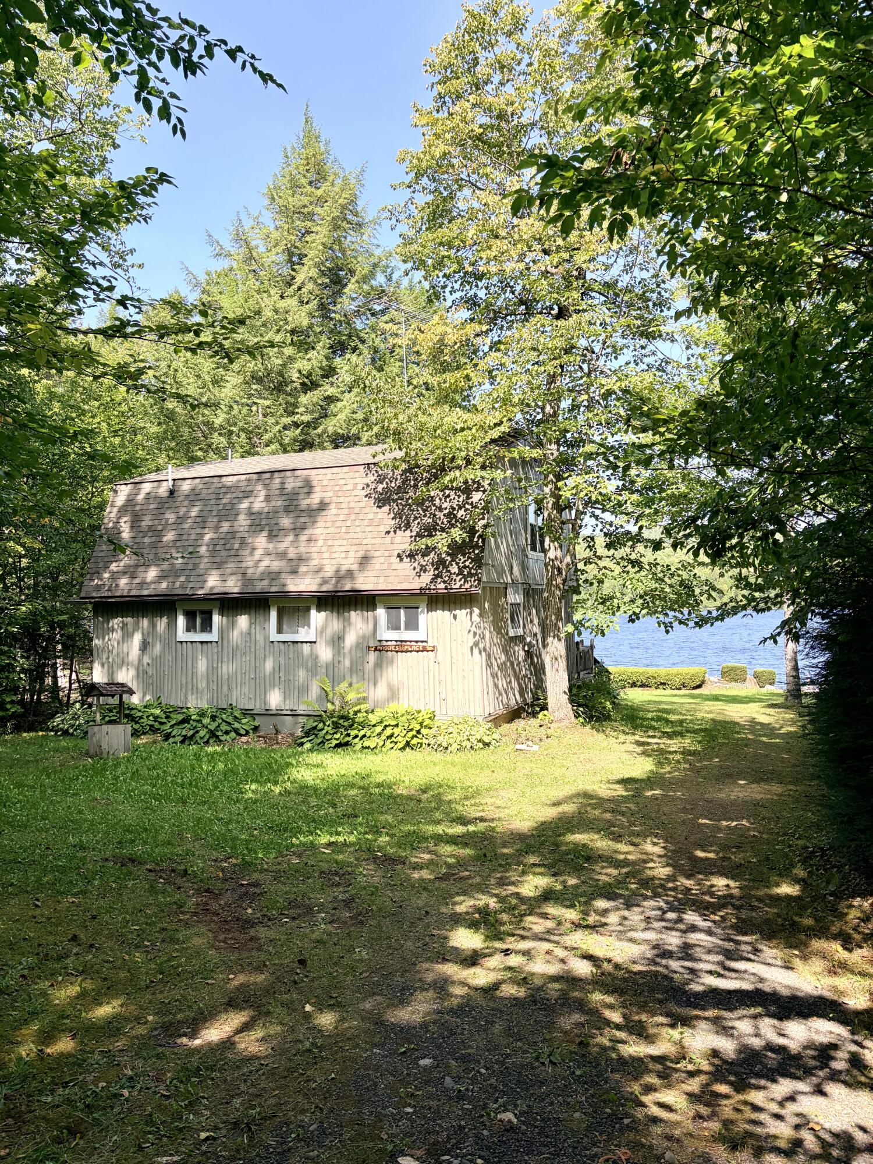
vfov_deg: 67.3
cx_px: 436
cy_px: 582
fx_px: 874
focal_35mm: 26
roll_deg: +0.7
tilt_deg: +1.5
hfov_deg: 53.1
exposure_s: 1/945
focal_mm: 5.96
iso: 50
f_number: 1.6
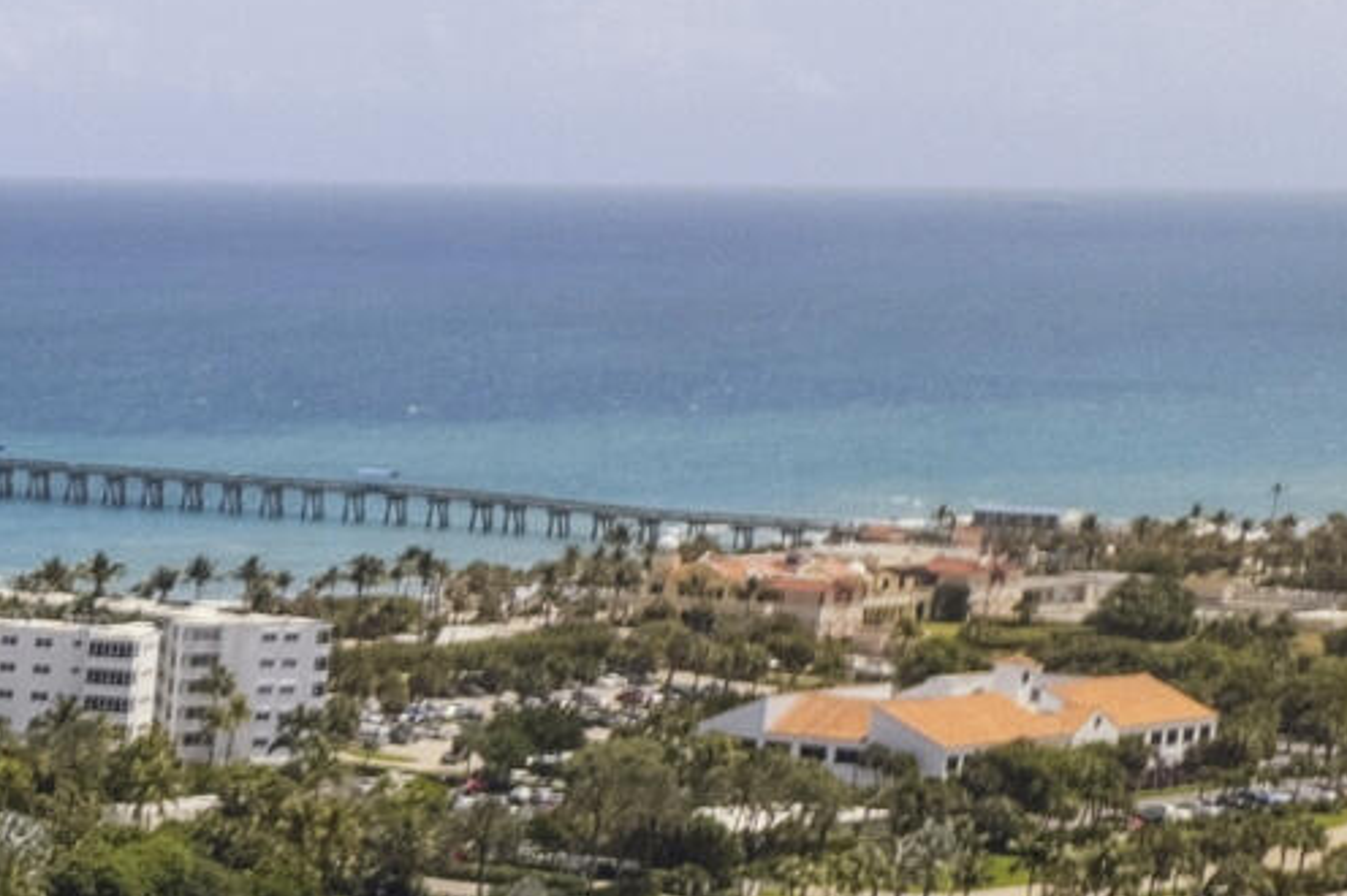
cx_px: -2390
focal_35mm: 133
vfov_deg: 10.1
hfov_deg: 11.3
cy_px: 1176
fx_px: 4973
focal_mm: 8.4
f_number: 2.8
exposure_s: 1/100
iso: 140
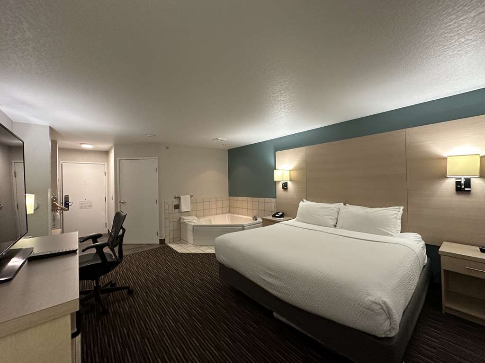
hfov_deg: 102.1
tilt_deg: +0.3
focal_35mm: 14
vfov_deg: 85.7
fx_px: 196
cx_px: 242
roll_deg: +1.3
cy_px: 182
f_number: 2.2
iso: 250
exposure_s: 1/60
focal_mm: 2.22
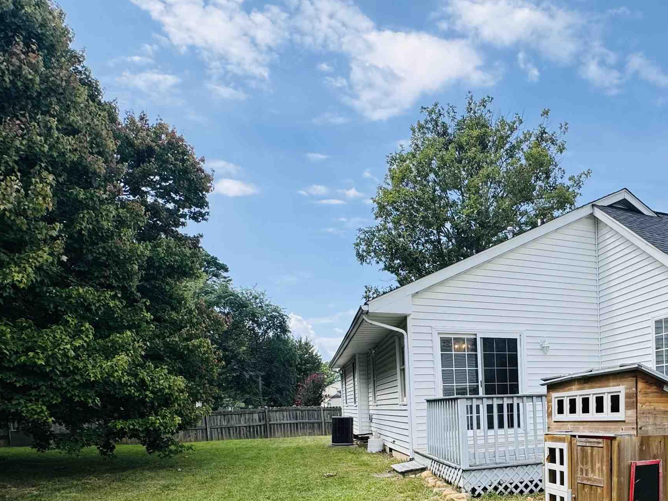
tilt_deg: -2.5
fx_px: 482
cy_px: 422
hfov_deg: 63.6
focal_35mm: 25
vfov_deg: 50.5
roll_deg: +2.5
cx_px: 532
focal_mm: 2.22
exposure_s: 1/1110
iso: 50
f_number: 2.2
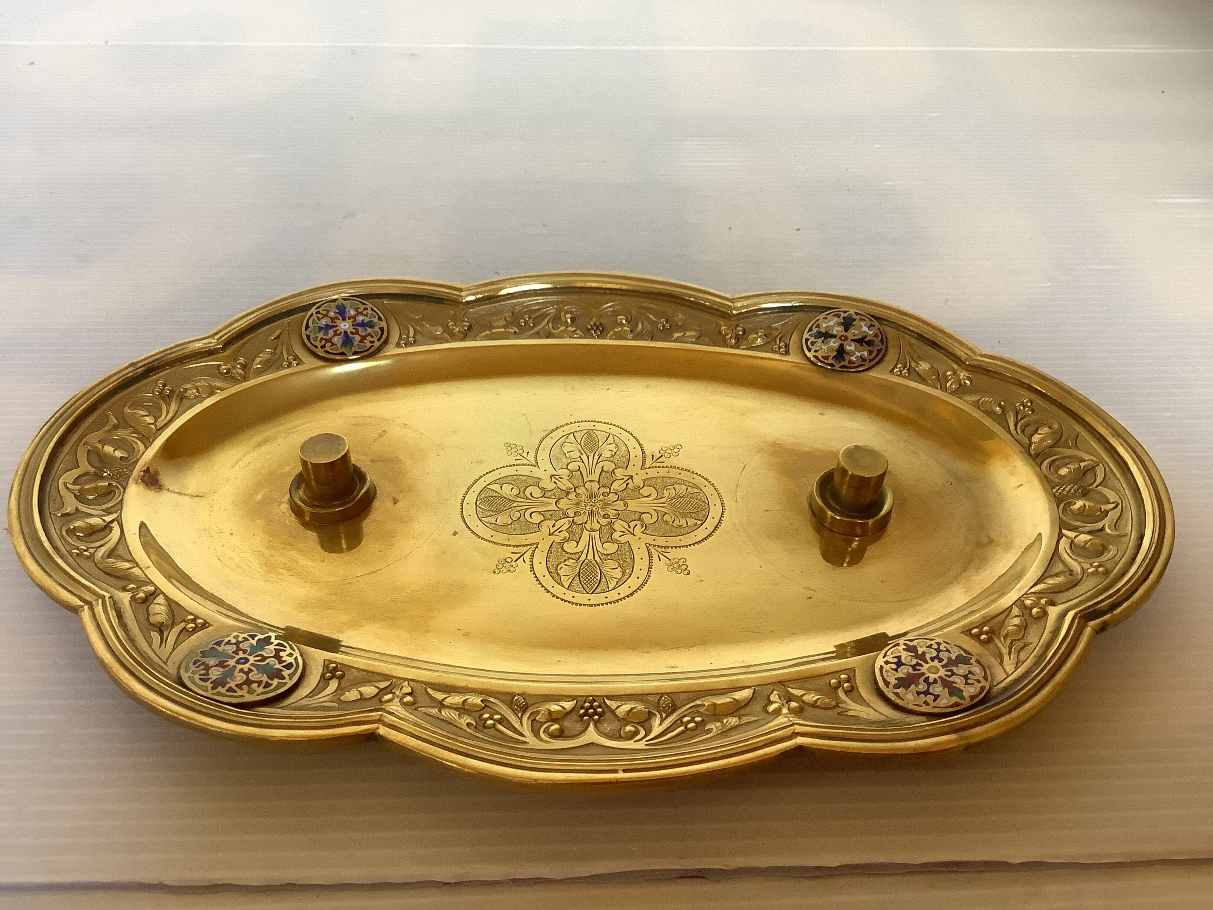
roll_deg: -0.8
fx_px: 1086
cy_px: 455
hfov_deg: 58.4
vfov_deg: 45.4
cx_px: 606
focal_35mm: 31
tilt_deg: -41.0
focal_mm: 3.3
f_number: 2.4
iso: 160
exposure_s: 1/50
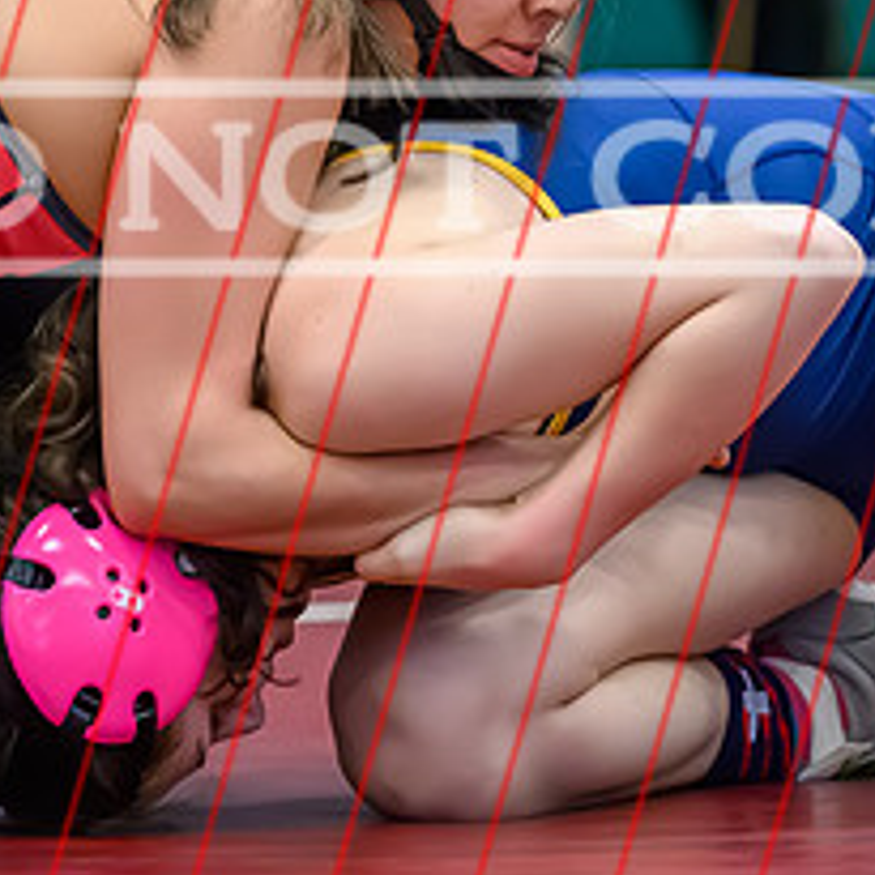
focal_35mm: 494
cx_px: 491
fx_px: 14127
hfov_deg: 3.5
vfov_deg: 3.5
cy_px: 299
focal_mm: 175
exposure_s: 1/640
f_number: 2.8
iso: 10000
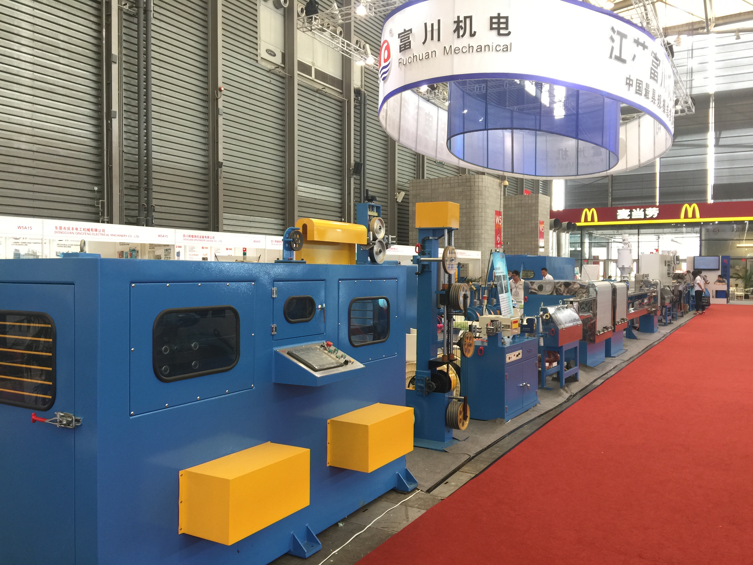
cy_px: 282
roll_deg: -2.3
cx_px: 376
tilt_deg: -0.7
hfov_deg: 61.7
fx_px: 631
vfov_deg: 48.2
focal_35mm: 29
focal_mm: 4.15
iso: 50
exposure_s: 1/33
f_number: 2.2
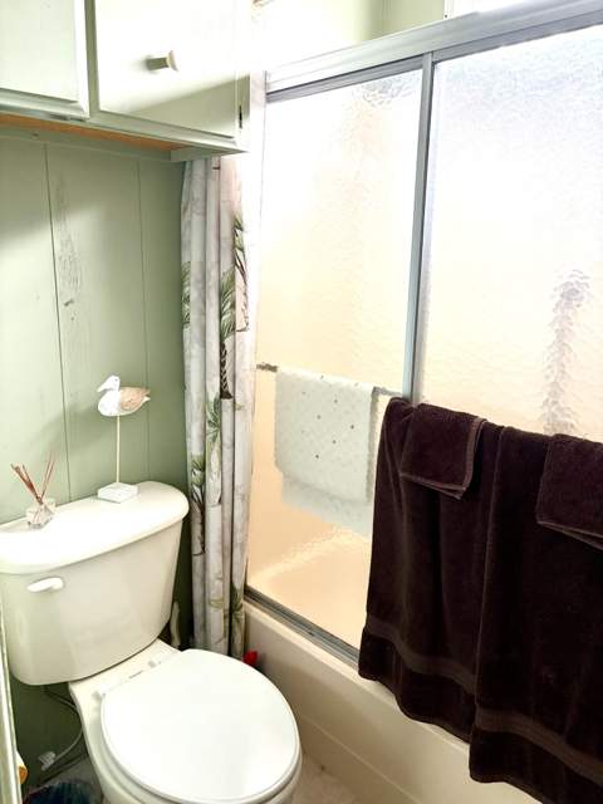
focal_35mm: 26
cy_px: 402
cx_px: 302
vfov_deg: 67.3
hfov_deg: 53.1
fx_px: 604
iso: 250
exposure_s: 1/60
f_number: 1.6
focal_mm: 5.96
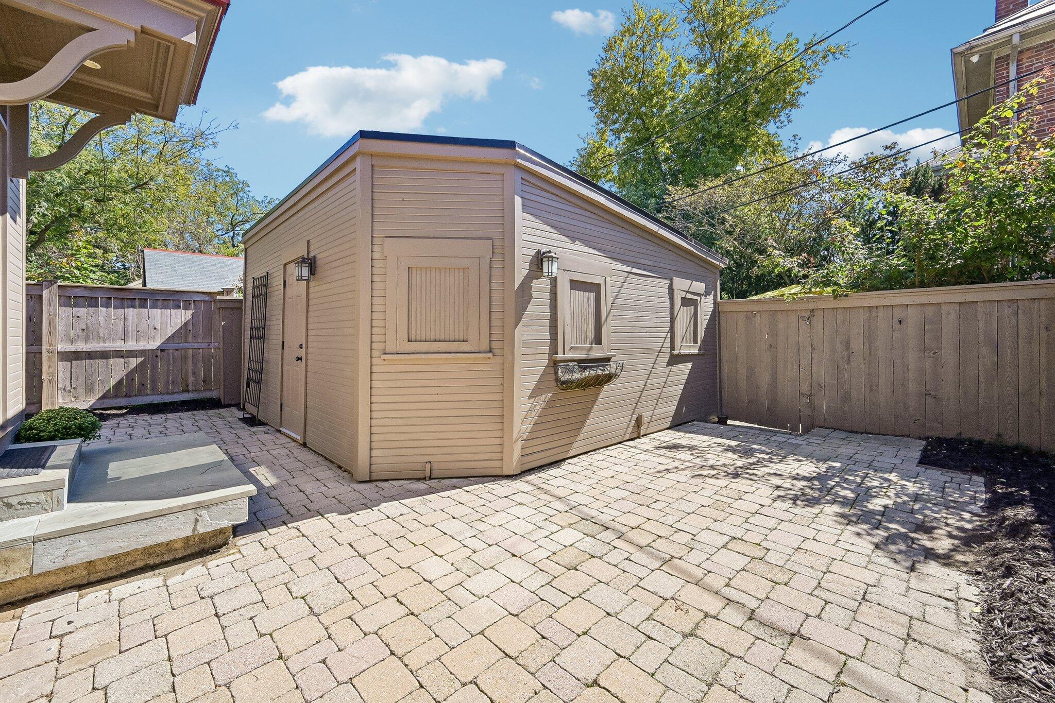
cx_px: 528
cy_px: 352
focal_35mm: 14
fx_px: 410
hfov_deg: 104.3
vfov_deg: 81.2
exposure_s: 1/1000
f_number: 8
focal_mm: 14
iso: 500
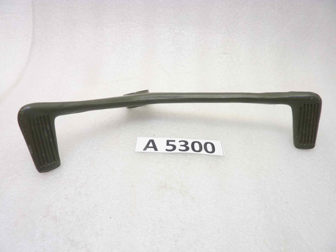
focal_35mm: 25
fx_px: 243
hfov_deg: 69.4
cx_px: 168
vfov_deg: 54.9
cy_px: 126
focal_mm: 4.1
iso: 80
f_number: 3.3
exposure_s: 1/15
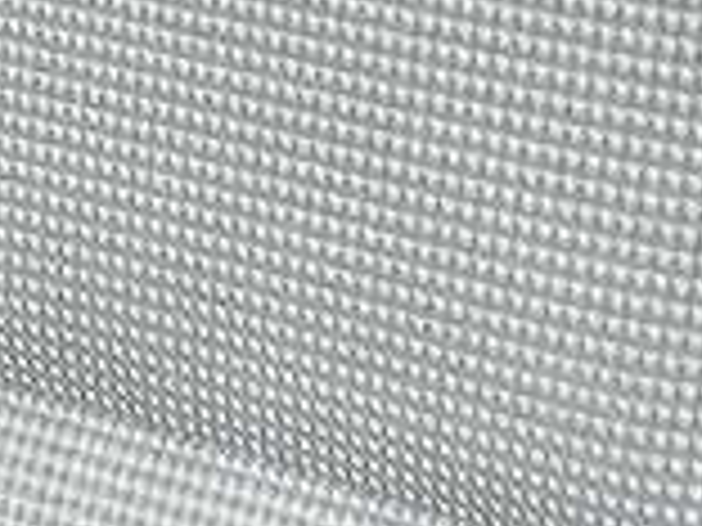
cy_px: -153
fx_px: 3589
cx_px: -288
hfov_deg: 10.8
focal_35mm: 177
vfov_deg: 8.3
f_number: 3
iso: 200
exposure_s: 1/25
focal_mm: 4.9
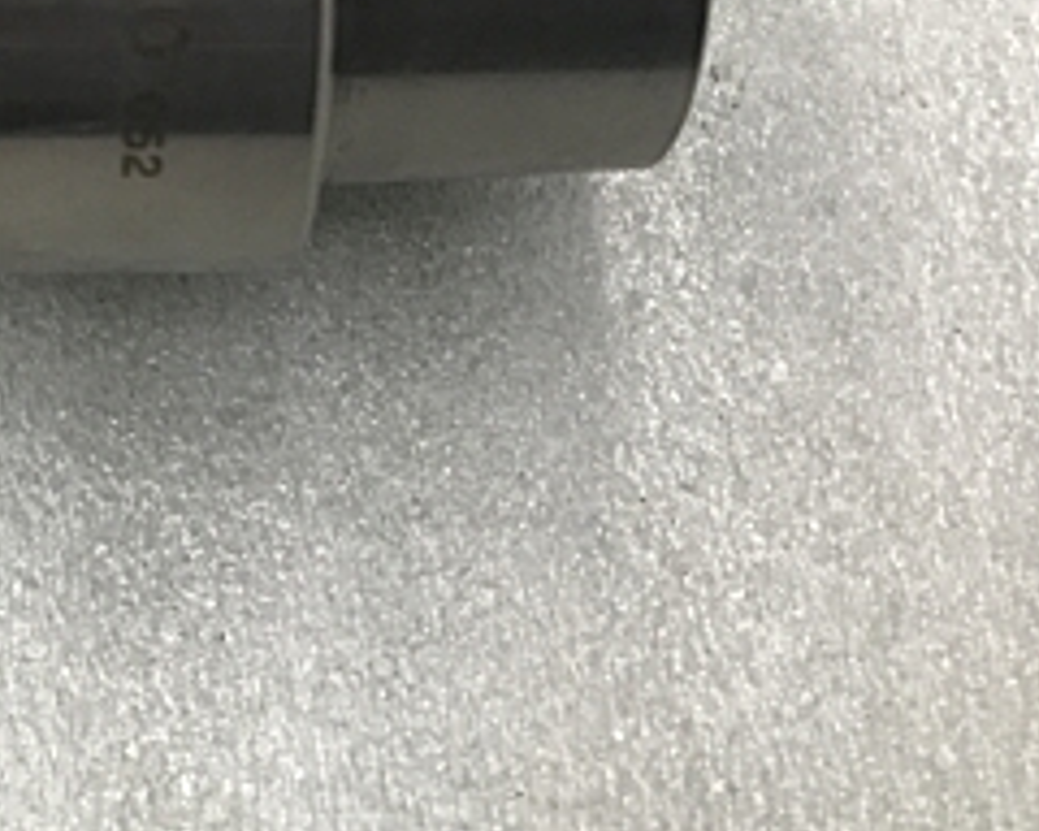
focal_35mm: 73
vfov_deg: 20.3
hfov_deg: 24.7
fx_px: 2245
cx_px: -39
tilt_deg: -67.1
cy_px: -9
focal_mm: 3.99
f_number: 1.8
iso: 32
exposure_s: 1/33
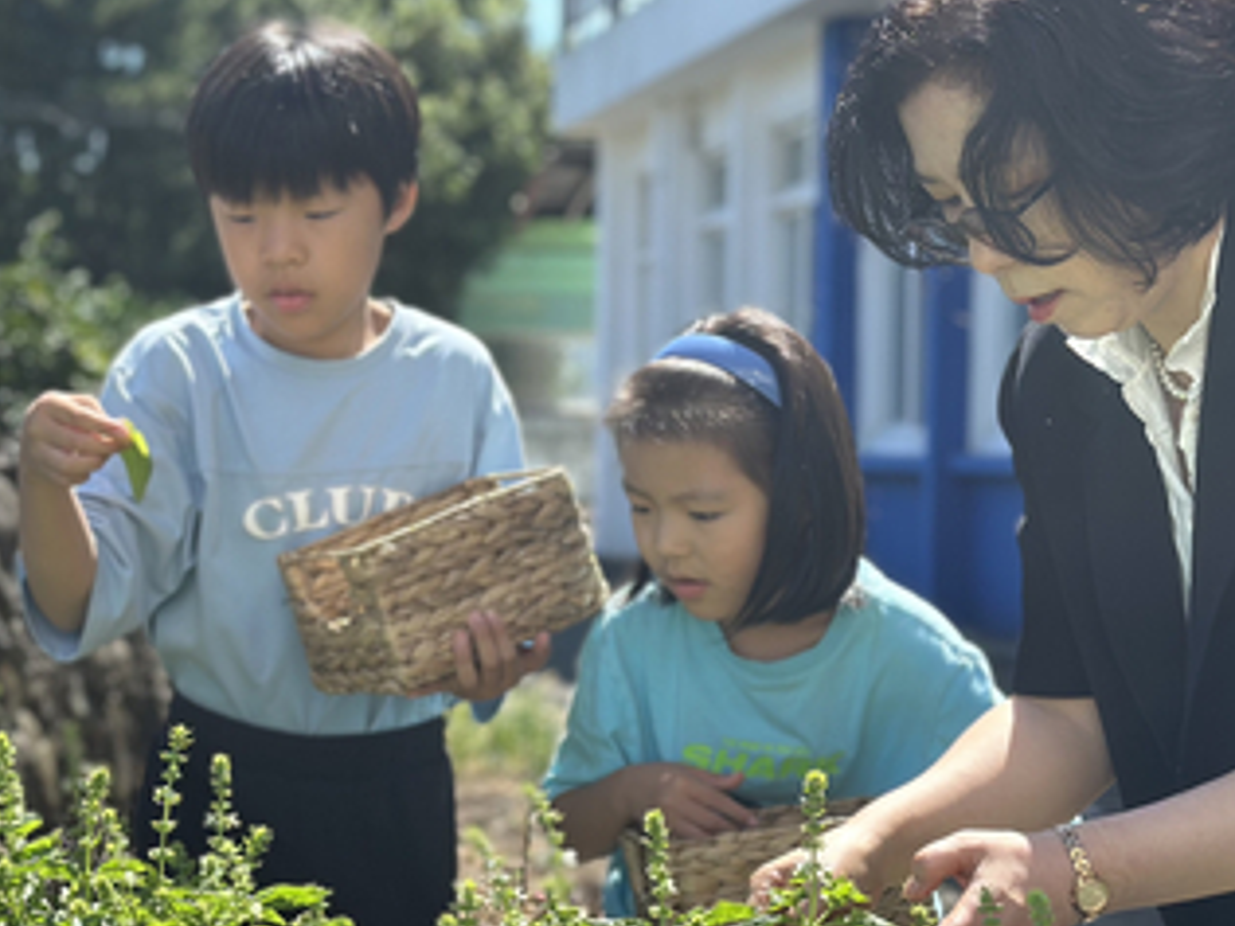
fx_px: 3033
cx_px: 336
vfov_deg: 17.3
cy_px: 598
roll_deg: +0.7
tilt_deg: -3.9
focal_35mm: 85
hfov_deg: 22.8
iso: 80
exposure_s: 1/2469
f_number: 1.78
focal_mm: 6.86
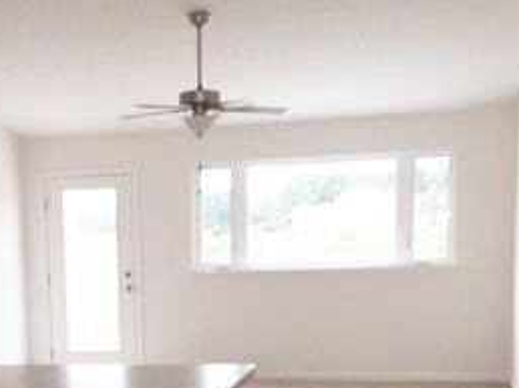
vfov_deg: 19.6
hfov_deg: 26.3
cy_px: 418
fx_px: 1078
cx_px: 66
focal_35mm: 72
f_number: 2.2
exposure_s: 1/17
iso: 64
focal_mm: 4.15
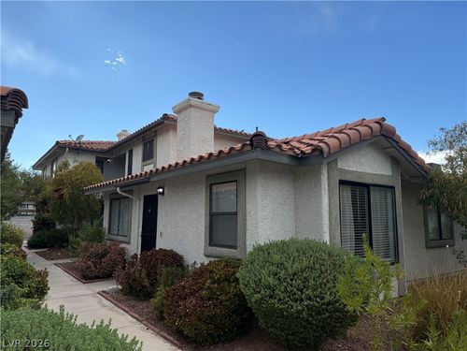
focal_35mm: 24
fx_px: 324
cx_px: 234
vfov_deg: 56.8
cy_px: 176
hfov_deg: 71.6
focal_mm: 6.76
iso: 80
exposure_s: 1/2801
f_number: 1.78
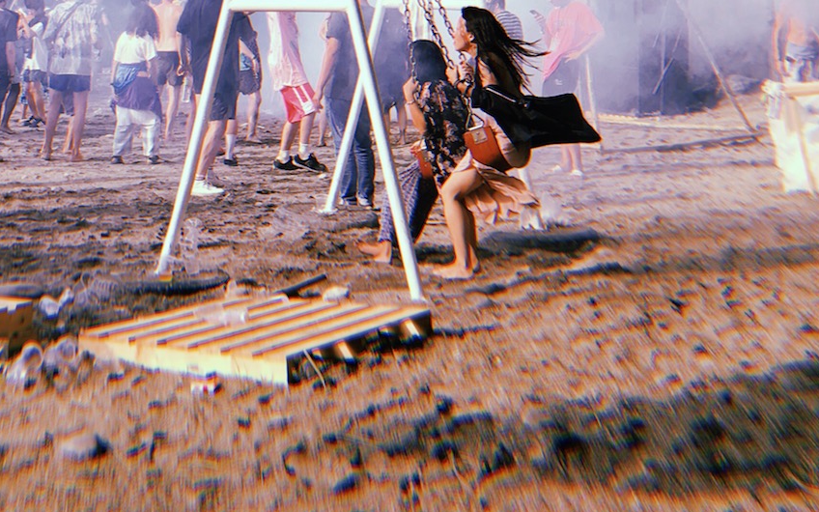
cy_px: -187
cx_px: 268
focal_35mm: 70
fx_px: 1562
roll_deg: -2.2
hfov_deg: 29.2
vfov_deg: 17.3
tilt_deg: +4.3
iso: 20
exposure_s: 1/1076
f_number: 1.8
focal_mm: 3.99
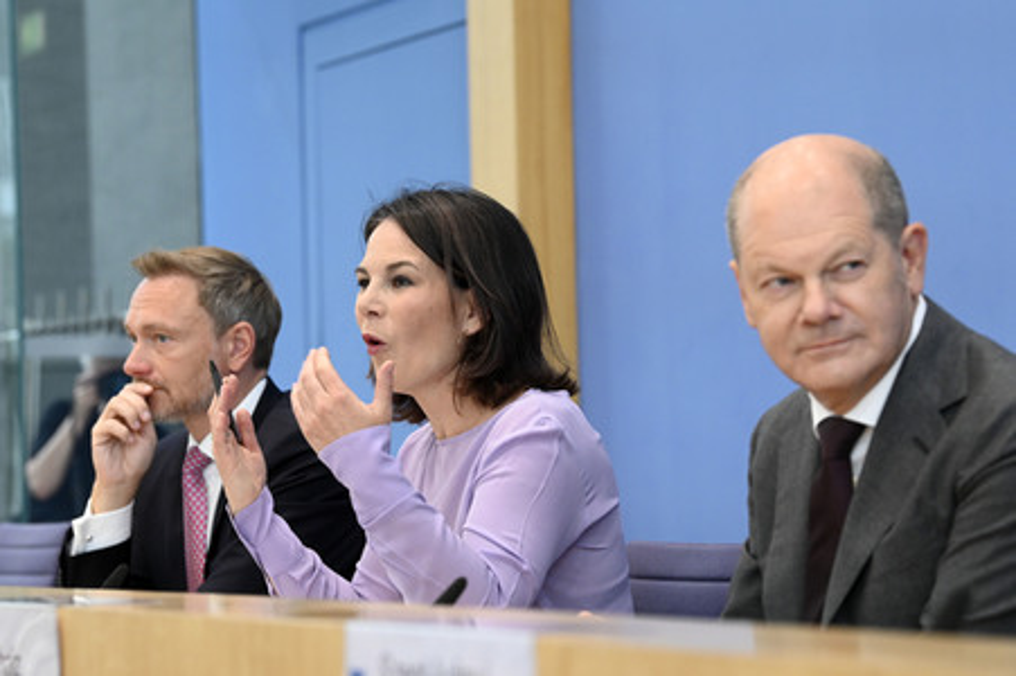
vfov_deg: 11.0
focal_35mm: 125
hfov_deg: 16.4
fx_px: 3525
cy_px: 338
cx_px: 508
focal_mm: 125
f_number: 6.3
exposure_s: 1/640
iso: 5000
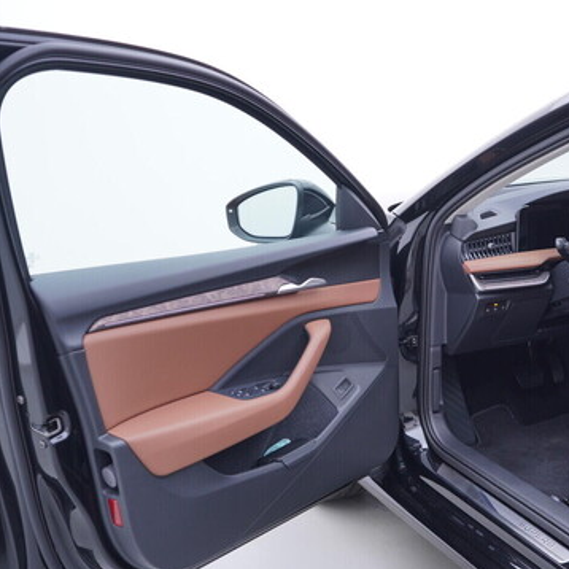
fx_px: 874
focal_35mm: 47
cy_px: 284
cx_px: 402
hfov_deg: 35.5
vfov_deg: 36.1
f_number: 2.8
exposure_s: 1/40
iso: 125
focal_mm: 24
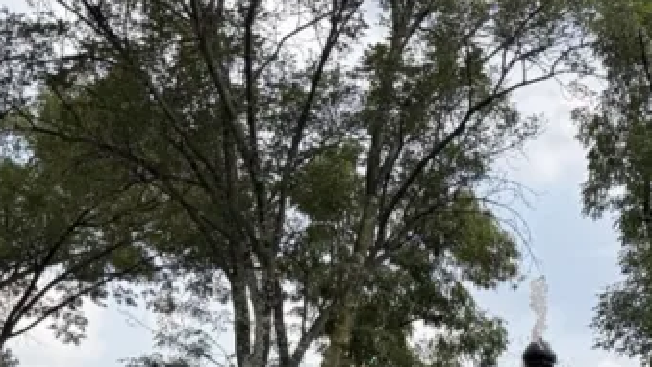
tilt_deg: +2.1
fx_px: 1366
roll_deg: -1.4
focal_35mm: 79
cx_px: 729
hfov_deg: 24.9
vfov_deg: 13.9
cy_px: 619
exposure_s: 1/1493
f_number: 1.78
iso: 100
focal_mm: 6.76
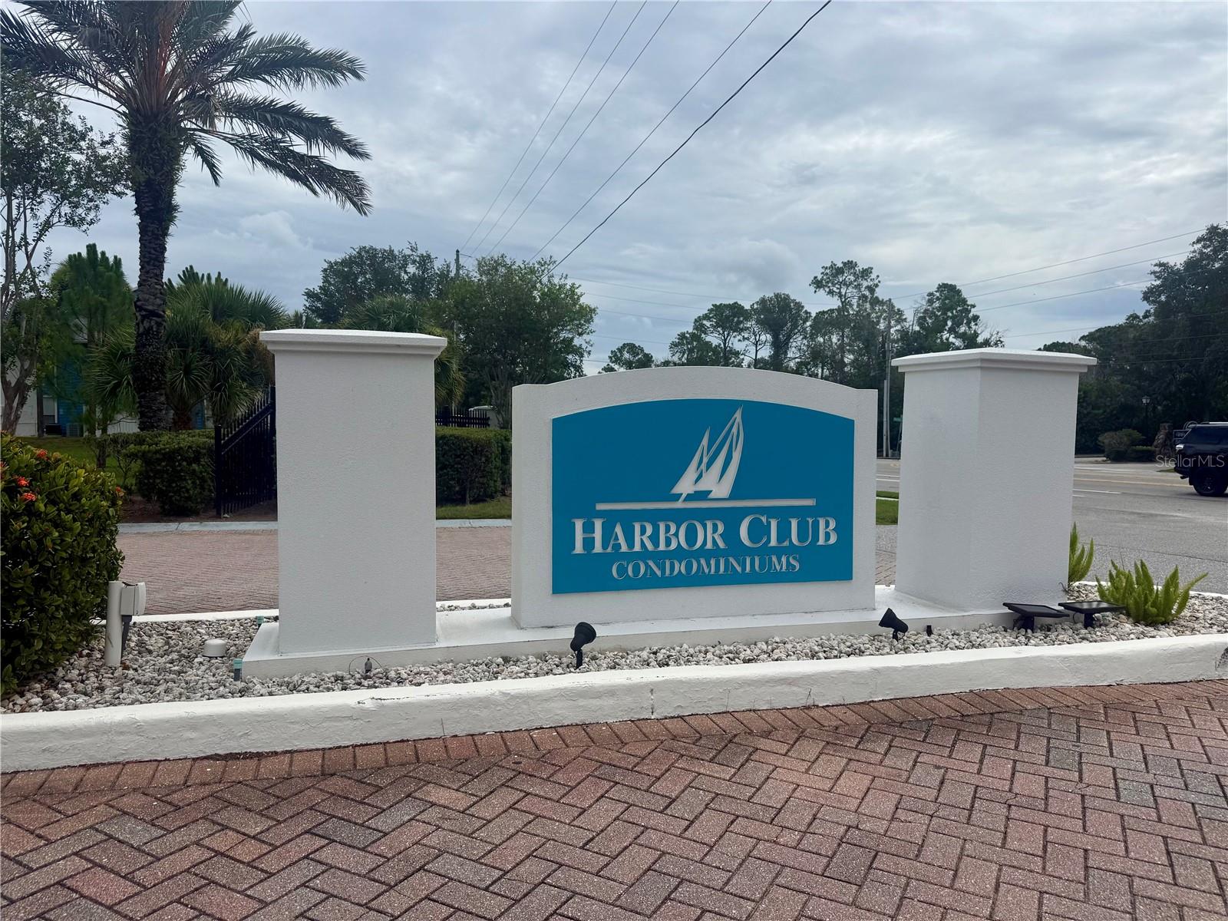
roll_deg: -0.5
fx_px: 851
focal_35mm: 24
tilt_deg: -2.0
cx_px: 614
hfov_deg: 71.6
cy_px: 460
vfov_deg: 56.8
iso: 80
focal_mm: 6.76
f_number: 1.78
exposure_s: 1/9091
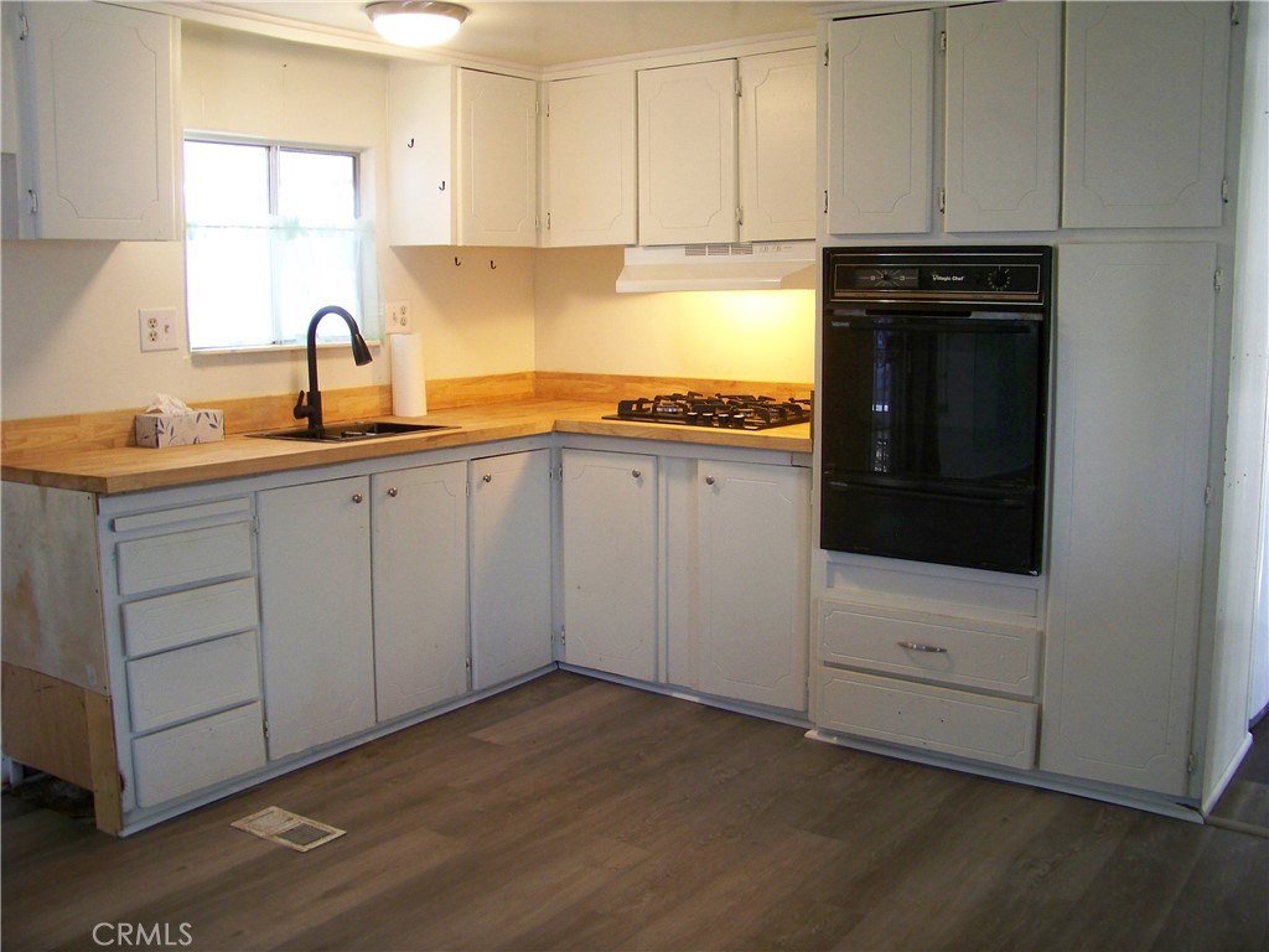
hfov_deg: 55.4
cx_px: 634
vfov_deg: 42.9
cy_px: 476
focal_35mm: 33
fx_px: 1210
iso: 200
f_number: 2.8
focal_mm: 5.85
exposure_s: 1/30
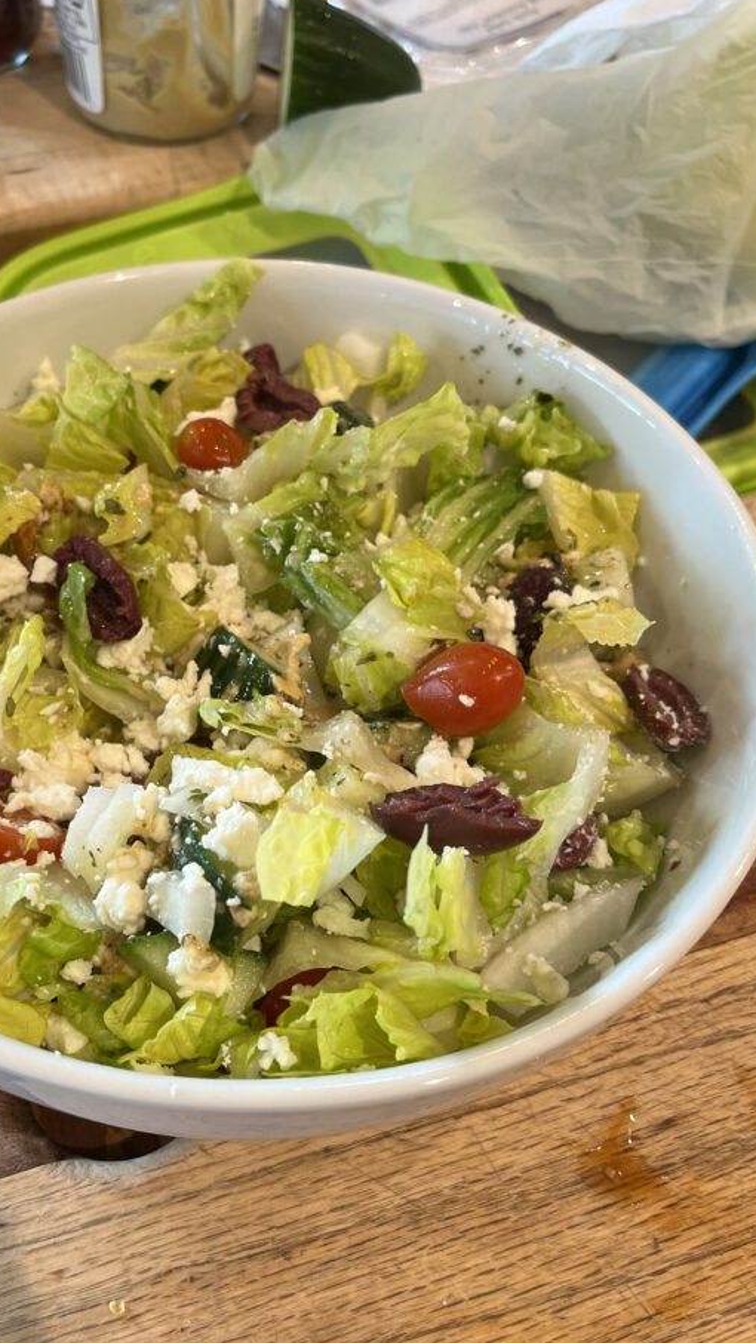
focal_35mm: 32
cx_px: 251
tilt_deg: -52.9
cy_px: 689
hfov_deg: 36.3
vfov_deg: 61.0
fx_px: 1140
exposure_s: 1/60
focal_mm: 5.1
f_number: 1.6
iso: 100
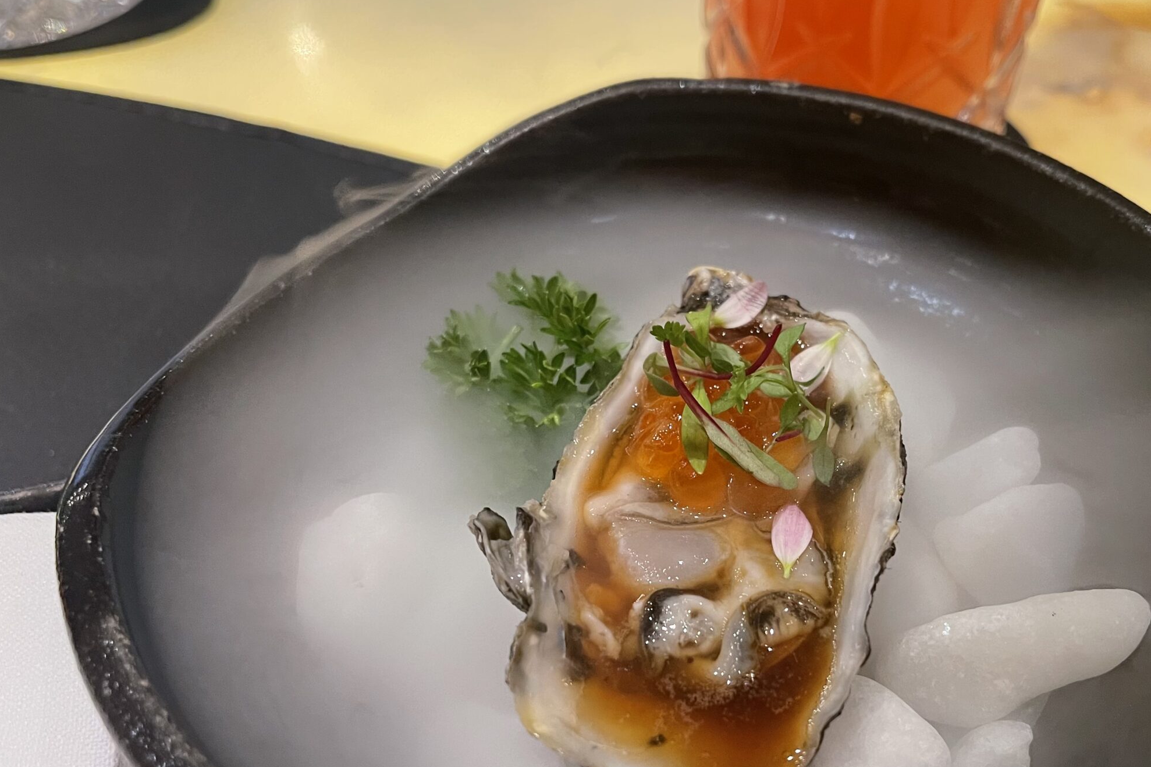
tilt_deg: -47.6
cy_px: 459
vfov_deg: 37.7
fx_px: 1119
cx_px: 686
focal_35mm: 35
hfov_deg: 54.1
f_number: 1.6
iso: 320
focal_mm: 5.1
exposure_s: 1/60
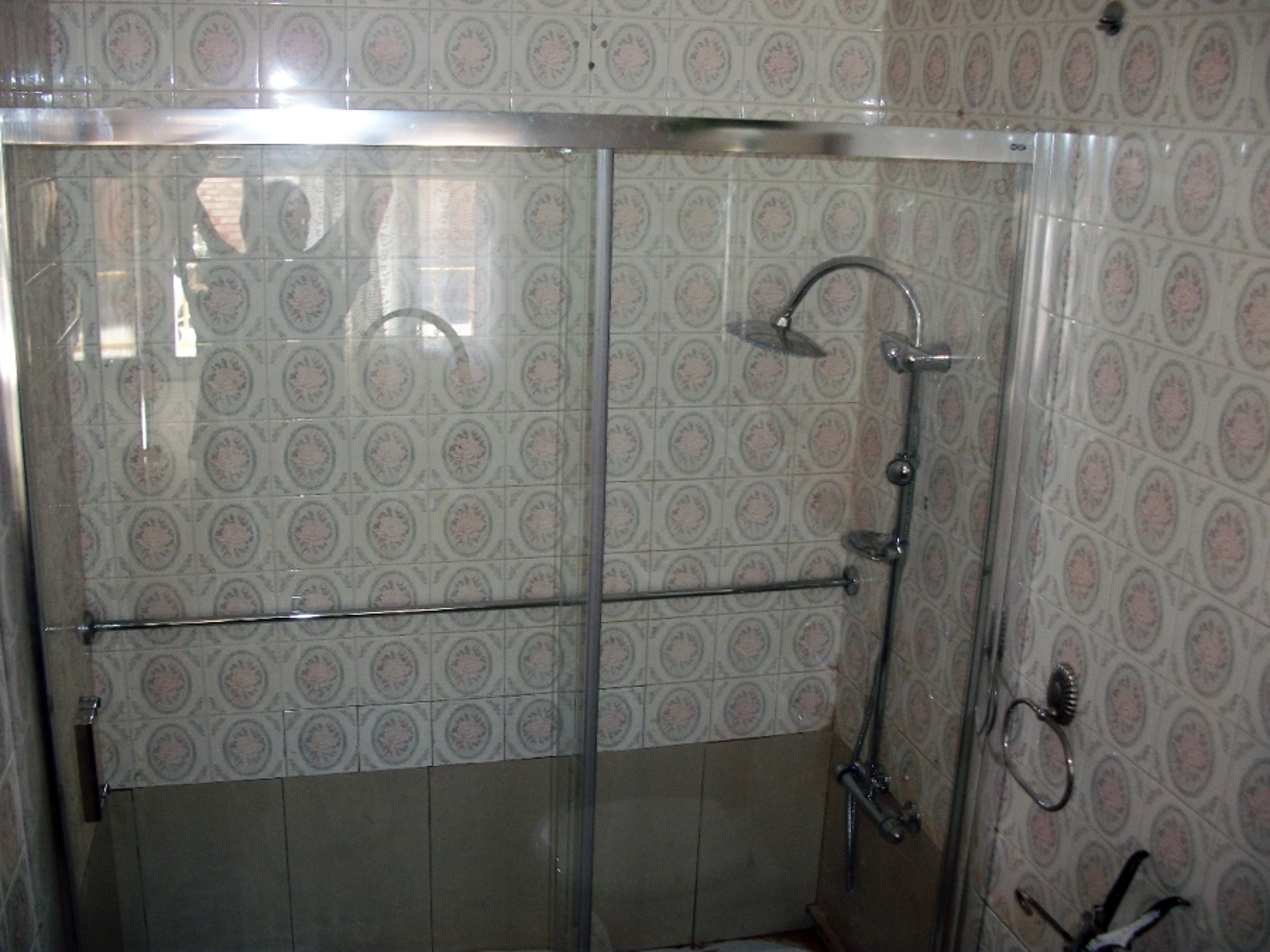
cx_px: 635
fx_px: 1284
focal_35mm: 35
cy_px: 476
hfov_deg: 52.6
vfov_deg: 40.7
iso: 160
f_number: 3.1
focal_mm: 6.3
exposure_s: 1/30
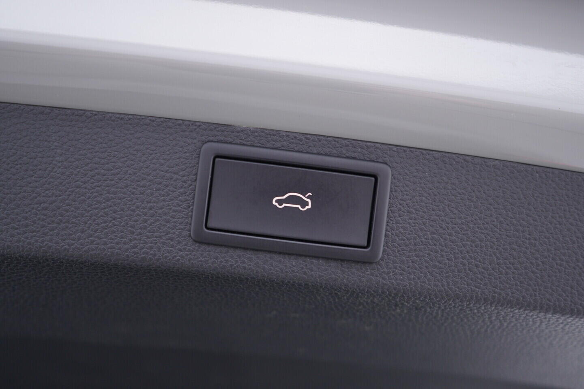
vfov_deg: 36.9
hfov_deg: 53.1
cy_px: 194
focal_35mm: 36
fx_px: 584
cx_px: 292
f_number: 2.8
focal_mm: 24
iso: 200
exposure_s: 1/40
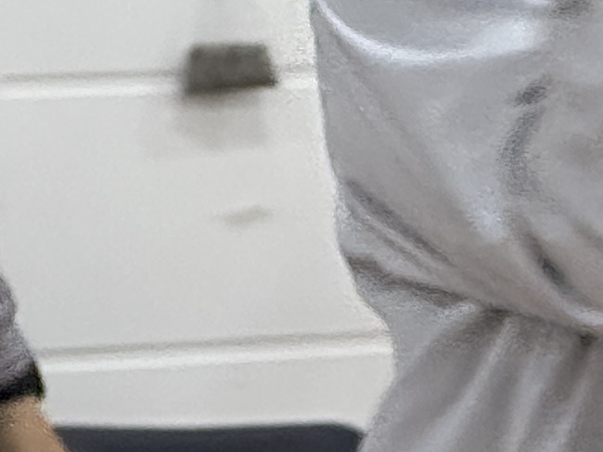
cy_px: 75
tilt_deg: -2.3
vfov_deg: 3.1
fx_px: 8324
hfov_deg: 4.1
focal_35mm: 478
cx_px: 1121
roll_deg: -0.6
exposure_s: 1/60
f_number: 2.8
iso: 200
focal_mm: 9
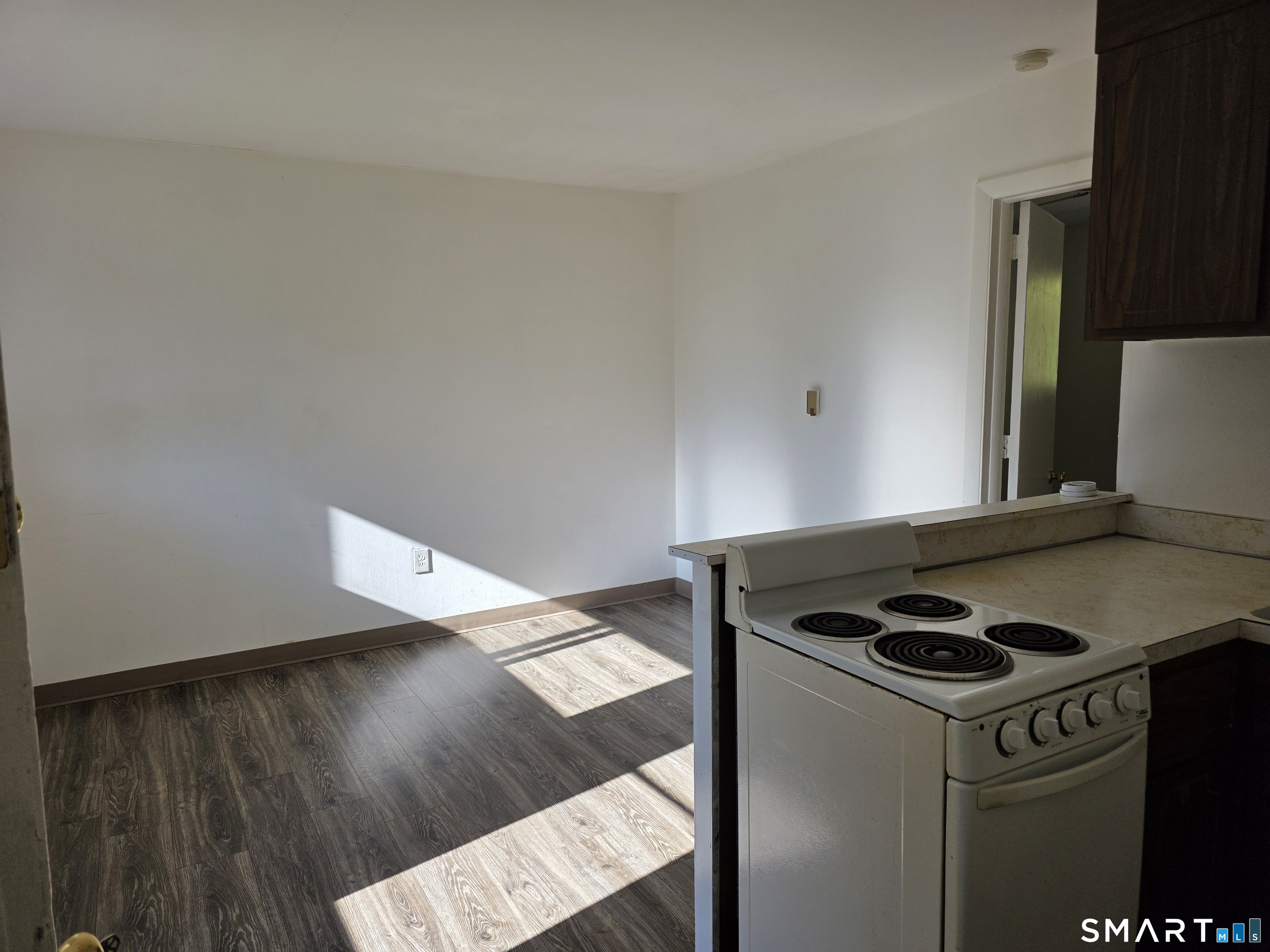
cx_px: 635
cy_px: 476
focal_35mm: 23
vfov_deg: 58.9
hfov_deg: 73.9
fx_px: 844
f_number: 1.7
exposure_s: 1/359
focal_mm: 6.3
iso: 40
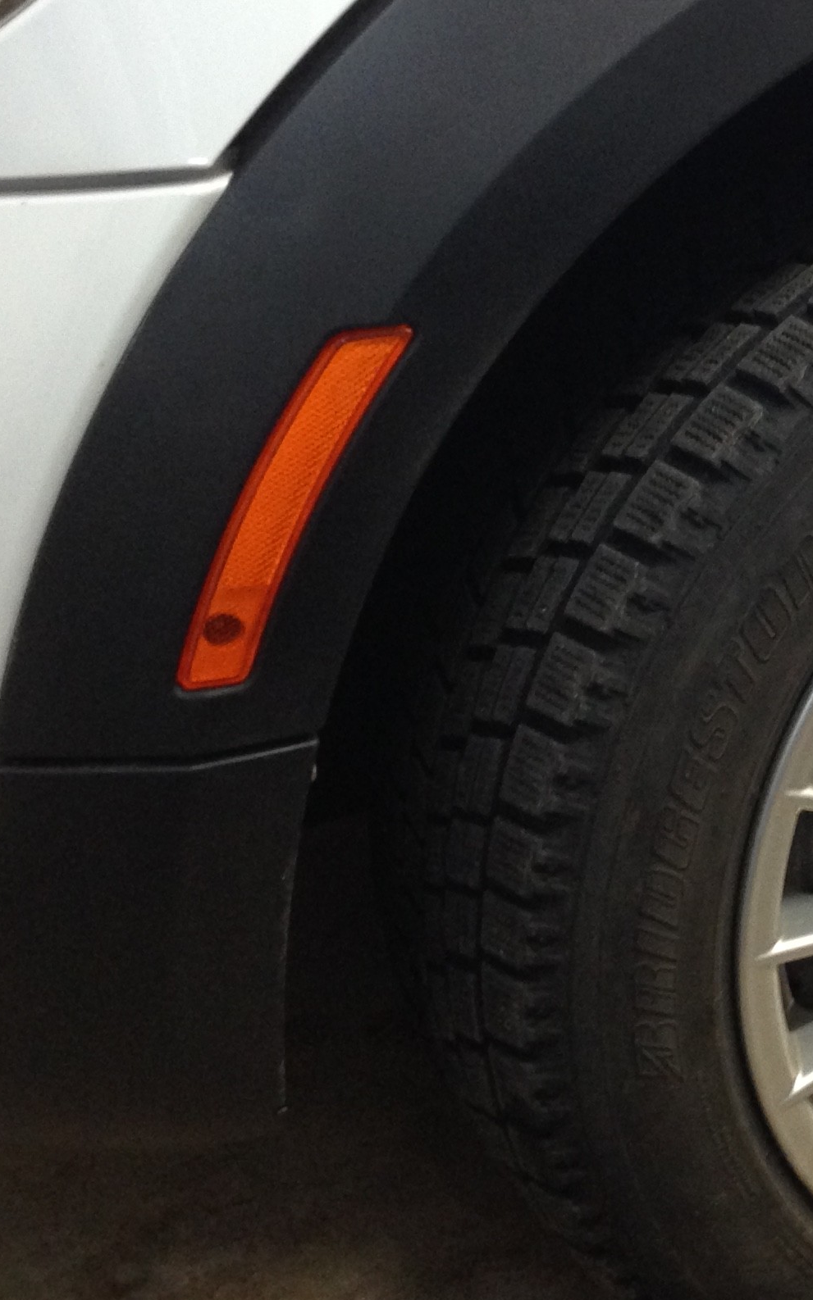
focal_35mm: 72
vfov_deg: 28.5
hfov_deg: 17.5
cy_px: 491
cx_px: 897
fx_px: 2553
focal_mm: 4.12
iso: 160
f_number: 2.4
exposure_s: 1/20
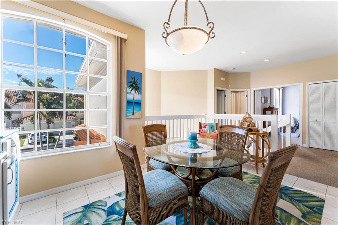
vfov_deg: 81.2
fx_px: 131
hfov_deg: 104.3
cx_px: 169
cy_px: 112
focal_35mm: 14
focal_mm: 14
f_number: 8
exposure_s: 1/8
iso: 400
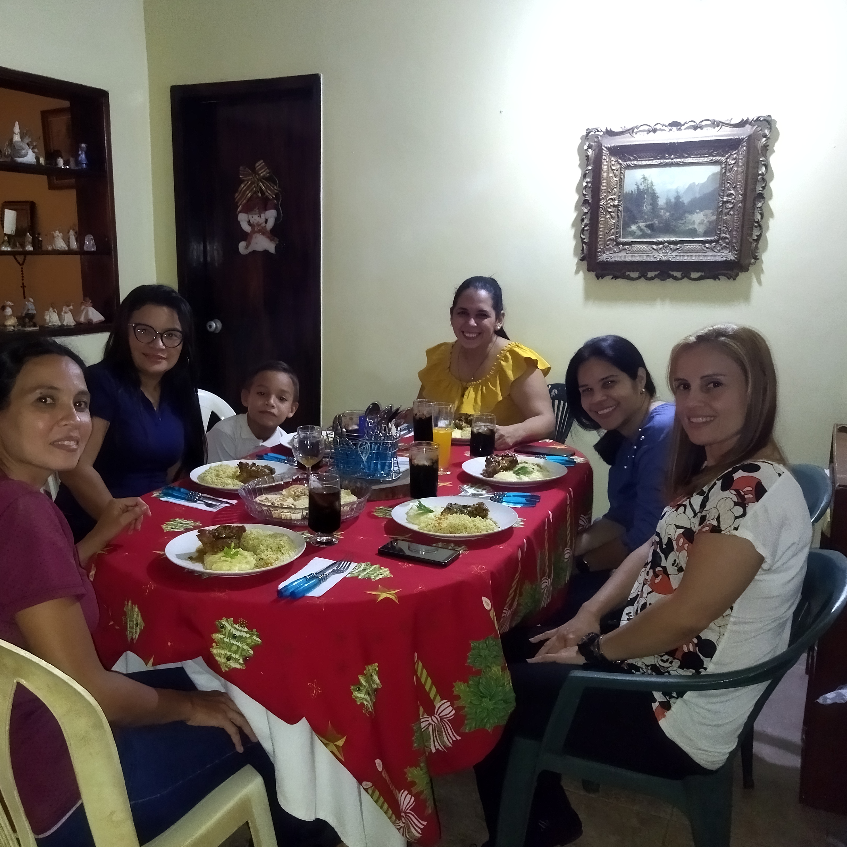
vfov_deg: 51.1
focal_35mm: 32
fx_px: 886
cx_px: 354
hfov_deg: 50.9
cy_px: 422
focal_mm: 4.71
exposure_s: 1/14
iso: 2144
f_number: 1.79
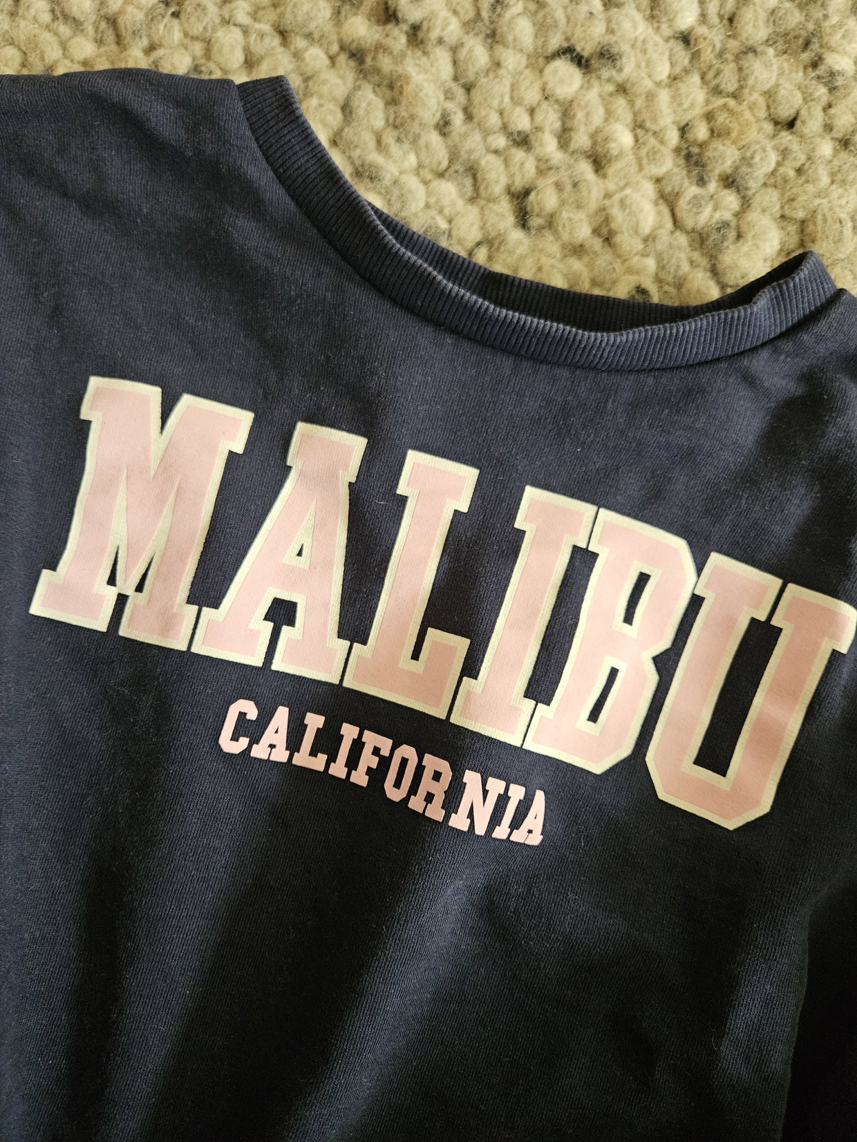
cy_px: 571
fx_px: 759
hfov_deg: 58.9
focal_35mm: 23
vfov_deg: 73.9
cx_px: 428
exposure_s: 1/100
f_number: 1.8
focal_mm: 5.4
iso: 500
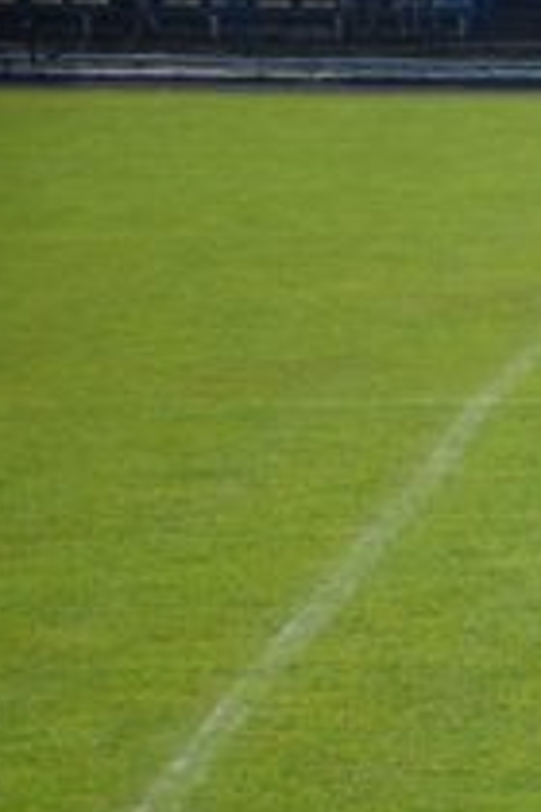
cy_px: 700
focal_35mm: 364
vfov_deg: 5.6
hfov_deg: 3.7
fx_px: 8214
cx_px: 1128
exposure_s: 1/1600
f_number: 6.3
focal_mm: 85
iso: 400
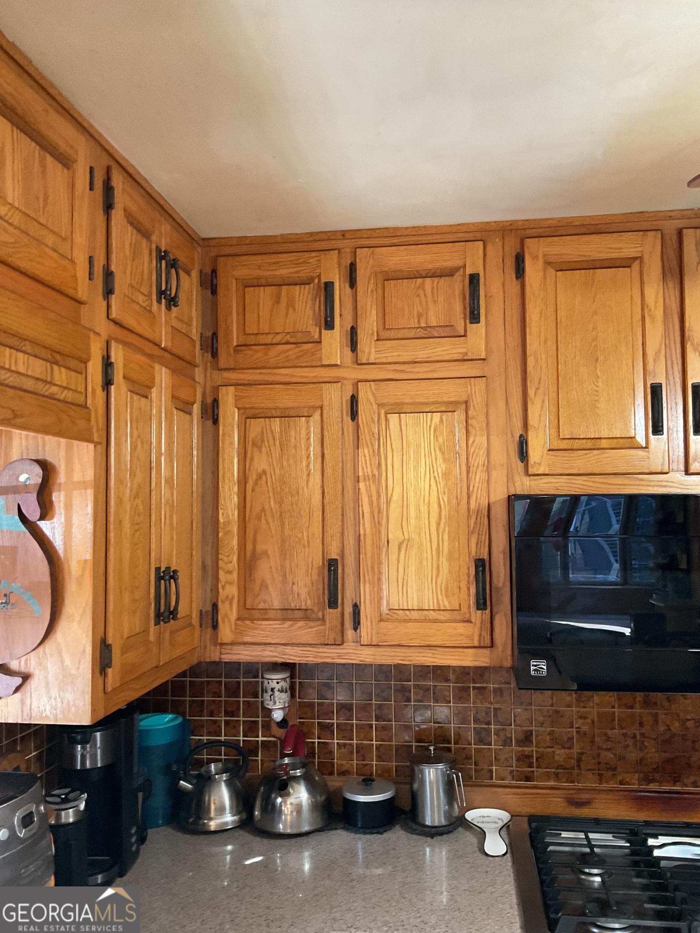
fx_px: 782
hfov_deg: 48.2
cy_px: 466
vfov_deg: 61.7
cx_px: 350
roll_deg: -0.3
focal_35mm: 29
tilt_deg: +3.0
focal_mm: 3
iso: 250
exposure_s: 1/60
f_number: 1.8
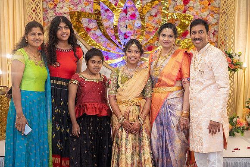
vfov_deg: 15.7
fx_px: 605
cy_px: 84
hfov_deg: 23.3
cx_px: 125
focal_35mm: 87
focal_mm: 87
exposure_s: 1/160
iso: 1000
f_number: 3.5
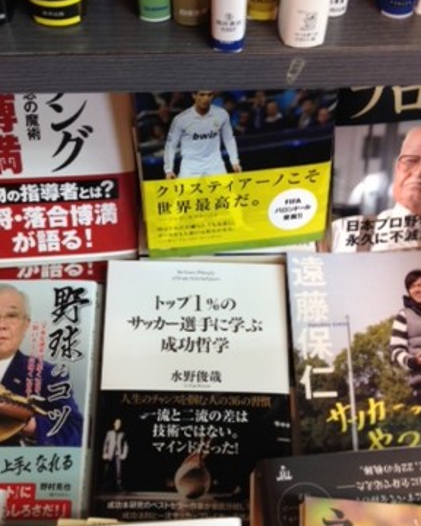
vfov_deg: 33.0
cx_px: 206
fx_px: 888
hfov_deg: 26.7
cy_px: 266
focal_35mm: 57
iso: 50
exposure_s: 1/24
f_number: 2.4
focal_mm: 4.28
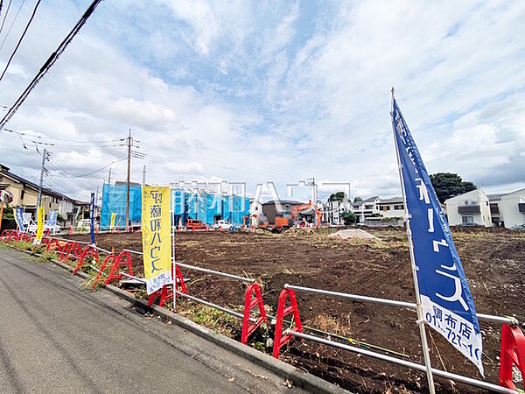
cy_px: 197
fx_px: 212
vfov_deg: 85.7
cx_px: 262
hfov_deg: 102.1
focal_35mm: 14
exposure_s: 1/2469
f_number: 2.2
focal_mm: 1.83
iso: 51
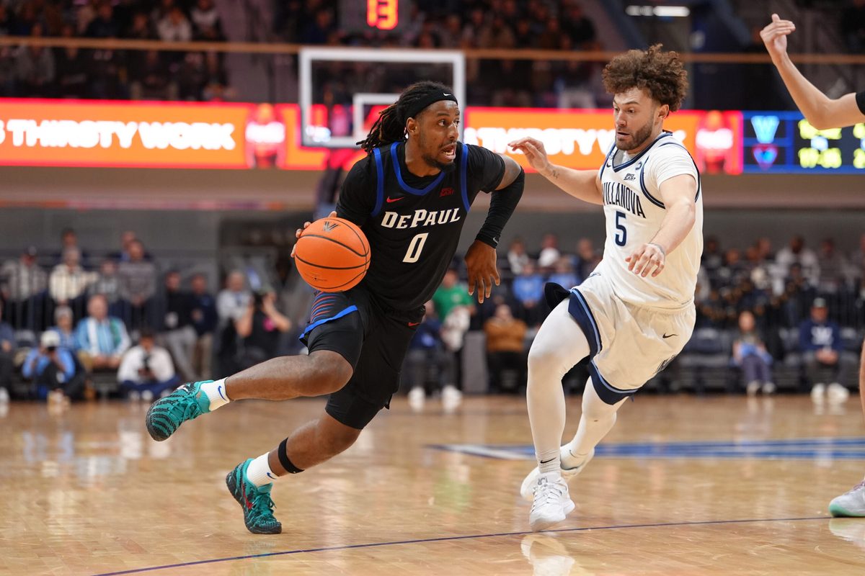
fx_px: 2234
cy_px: 288
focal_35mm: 93
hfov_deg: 21.9
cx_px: 432
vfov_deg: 14.7
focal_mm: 93
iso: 2500
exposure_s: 1/2000
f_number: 2.2
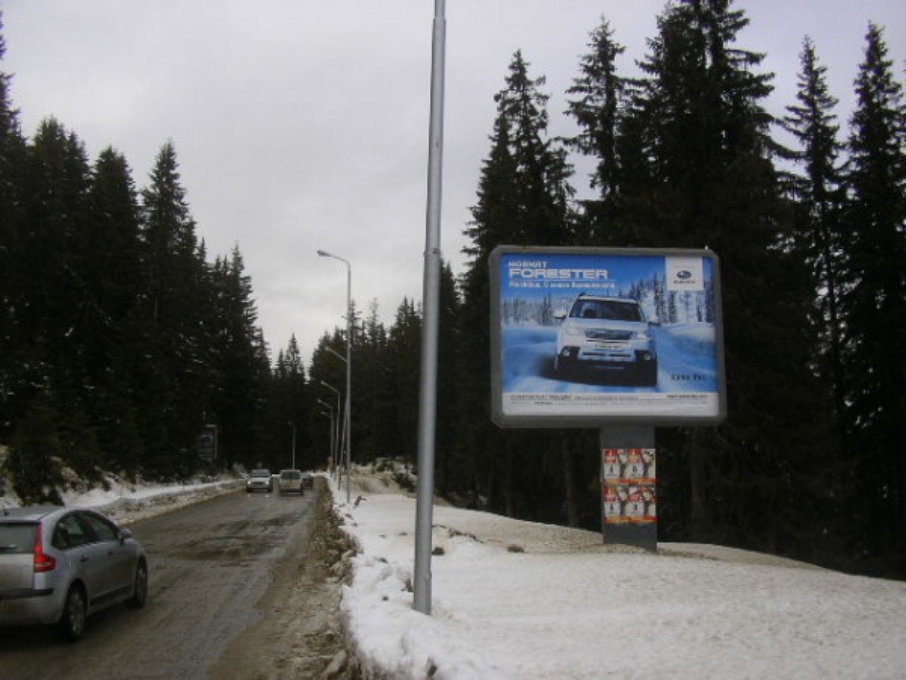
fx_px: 995
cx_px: 453
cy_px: 340
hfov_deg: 49.0
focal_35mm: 38
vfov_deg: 37.7
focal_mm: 5.8
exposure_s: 1/500
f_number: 4.1
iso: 50
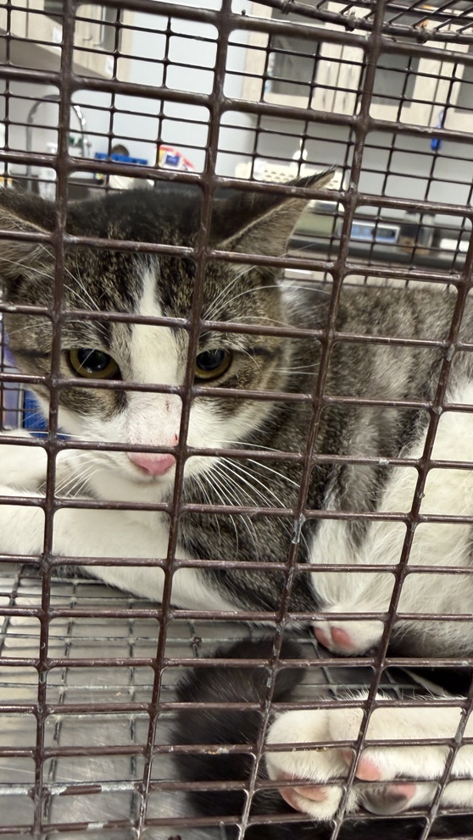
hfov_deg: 42.9
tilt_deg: -17.9
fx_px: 602
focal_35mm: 27
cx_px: 215
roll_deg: -8.0
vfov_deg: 69.9
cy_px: 420
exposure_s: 1/60
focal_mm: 2.22
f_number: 2.2
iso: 250
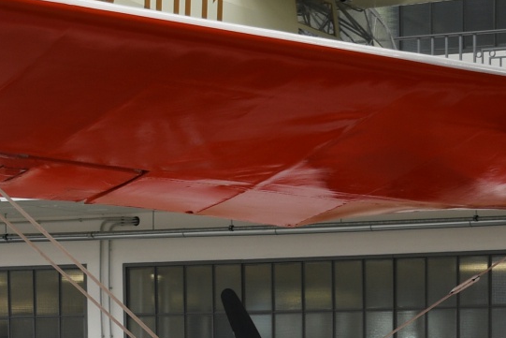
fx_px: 2868
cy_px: 642
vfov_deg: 6.6
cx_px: 533
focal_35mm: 204
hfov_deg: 10.0
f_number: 4.5
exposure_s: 1/80
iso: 100
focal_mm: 31
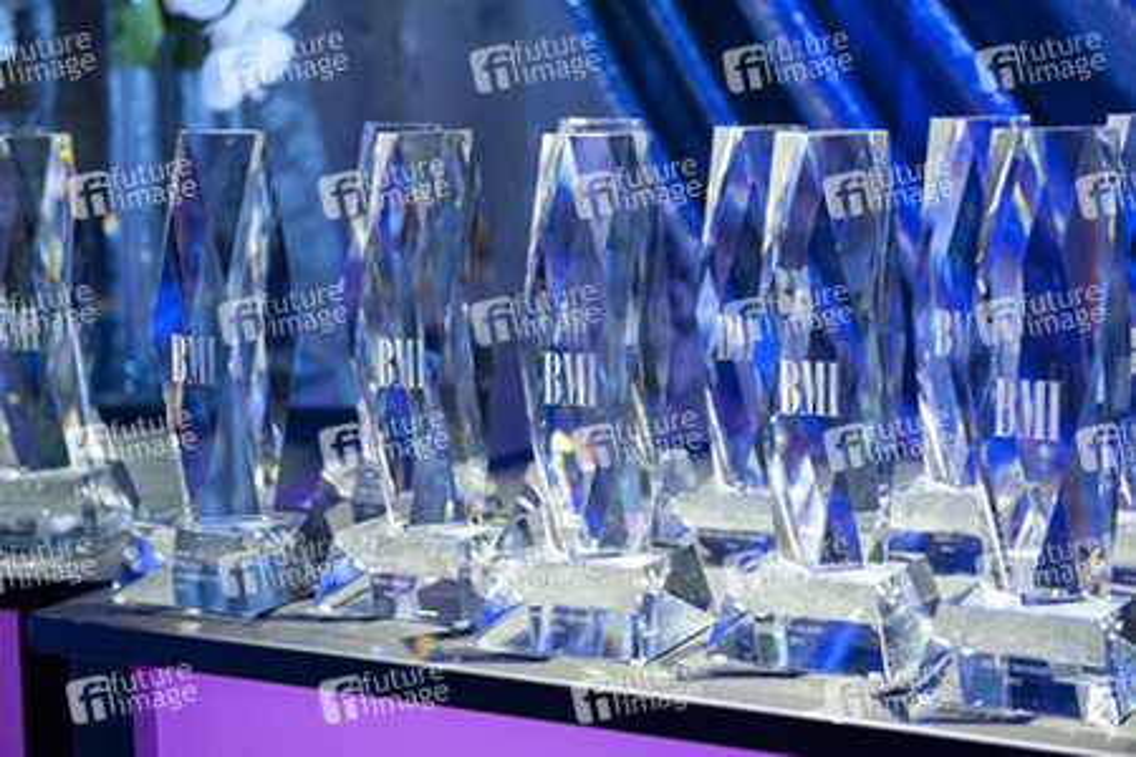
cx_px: 568
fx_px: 2209
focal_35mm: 70
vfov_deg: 19.5
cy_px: 378
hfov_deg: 28.8
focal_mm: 70
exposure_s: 1/250
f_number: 4
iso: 800
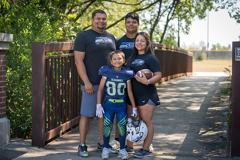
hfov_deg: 28.5
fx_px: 473
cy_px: 80
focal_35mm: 71
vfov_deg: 19.2
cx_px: 121
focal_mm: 70
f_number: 2.8
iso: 125
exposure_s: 1/320
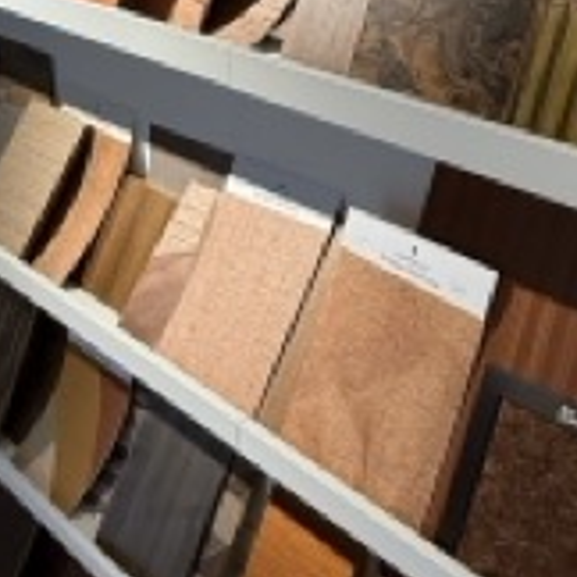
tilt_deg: -21.2
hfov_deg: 33.6
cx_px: 467
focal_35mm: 49
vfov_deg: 34.1
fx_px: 924
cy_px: 157
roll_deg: -0.1
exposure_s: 1/99
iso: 125
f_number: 2.2
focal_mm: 2.22
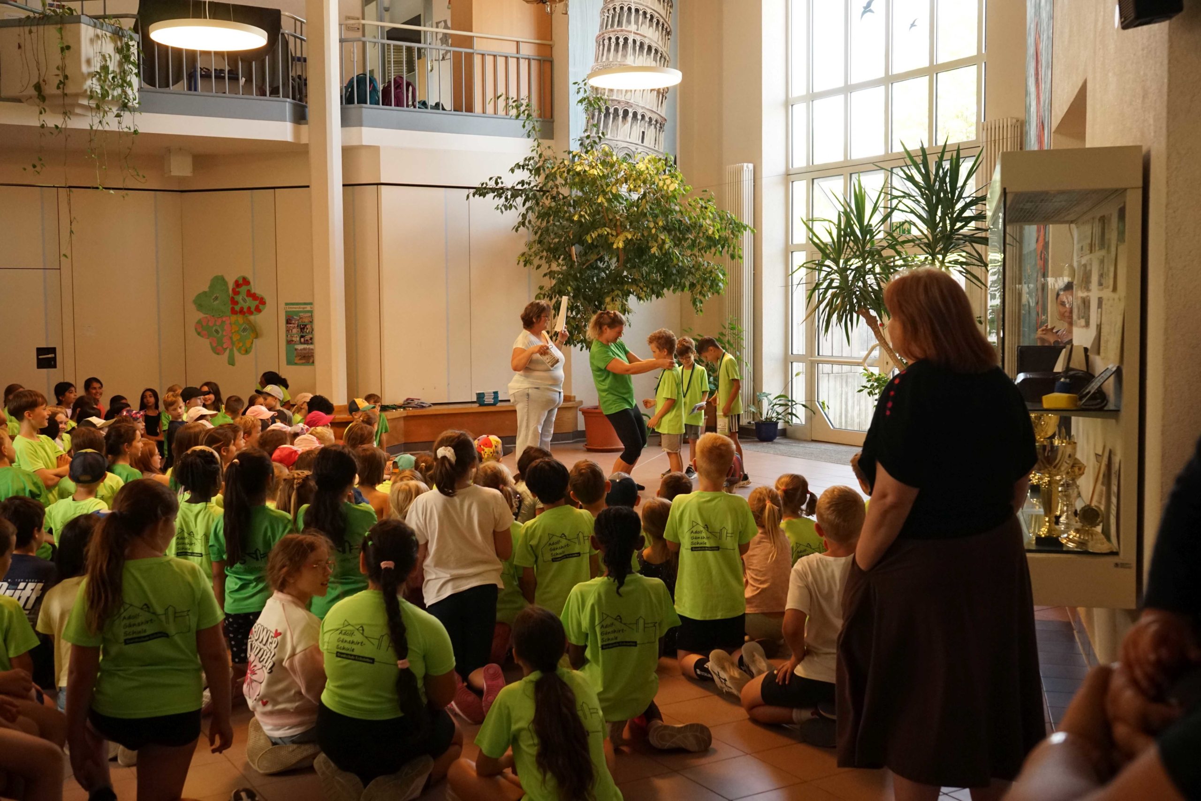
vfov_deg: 35.1
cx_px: 600
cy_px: 400
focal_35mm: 38
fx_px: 1268
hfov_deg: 50.7
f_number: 6.3
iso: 2500
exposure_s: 1/125
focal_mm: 38
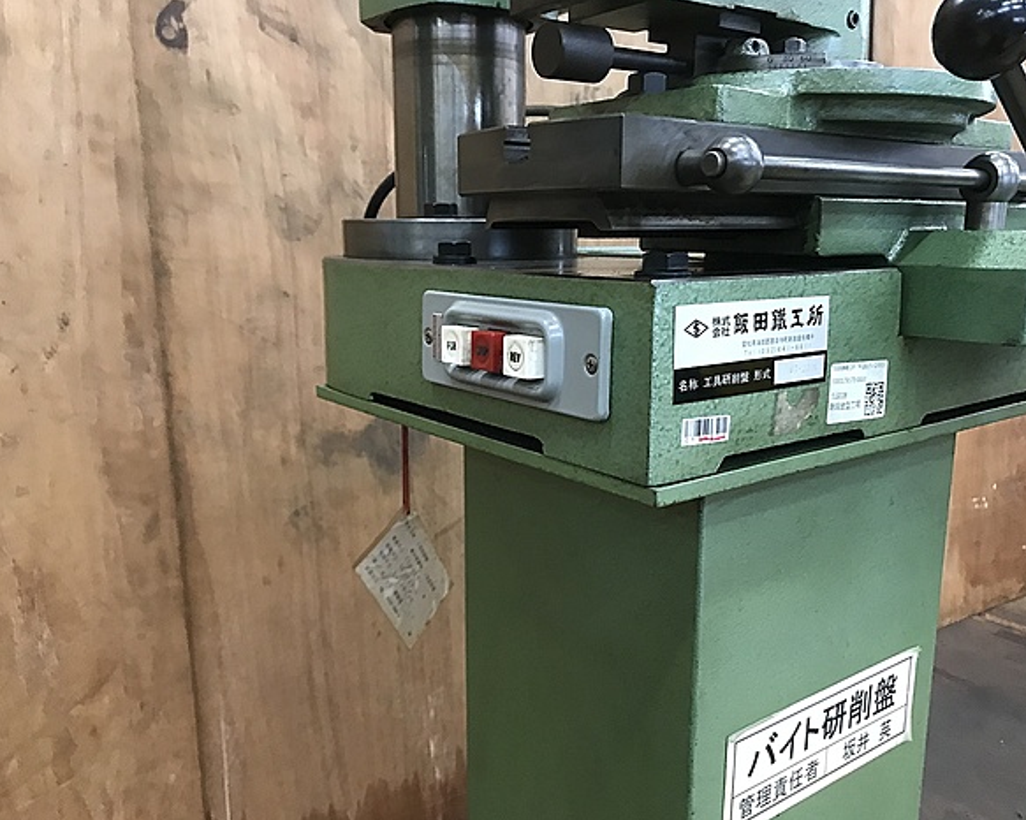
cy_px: 405
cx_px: 535
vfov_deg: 48.5
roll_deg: +0.3
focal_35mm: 30
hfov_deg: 58.8
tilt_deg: -13.2
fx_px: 911
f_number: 1.8
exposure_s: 1/15
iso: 80
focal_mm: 3.99
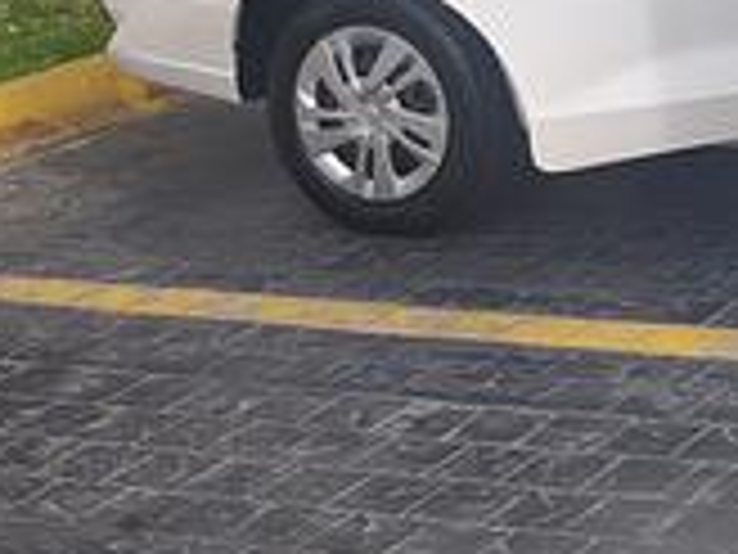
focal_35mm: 107
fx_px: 2281
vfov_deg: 13.7
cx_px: 1098
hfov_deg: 16.7
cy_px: 20
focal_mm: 6.57
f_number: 1.6
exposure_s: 1/2049
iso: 50
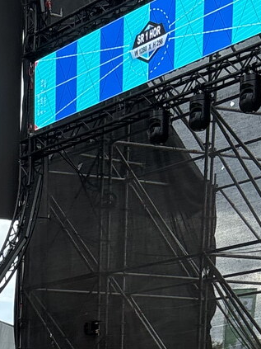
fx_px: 1187
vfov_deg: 14.8
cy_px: 607
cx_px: -203
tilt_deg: -6.9
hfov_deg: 11.6
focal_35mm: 118
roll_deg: -1.3
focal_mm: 5.96
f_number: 1.6
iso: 50
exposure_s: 1/368
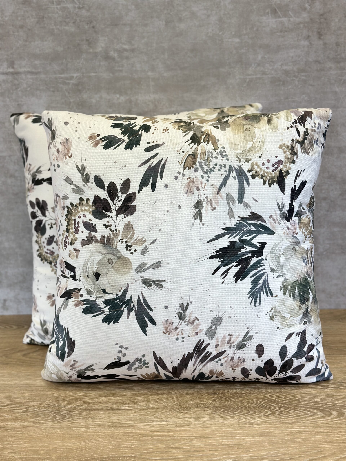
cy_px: 230
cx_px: 173
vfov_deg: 39.7
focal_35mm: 48
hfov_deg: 30.3
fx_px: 640
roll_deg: +1.8
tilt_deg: -13.5
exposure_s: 1/214
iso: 80
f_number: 1.78
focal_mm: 6.86
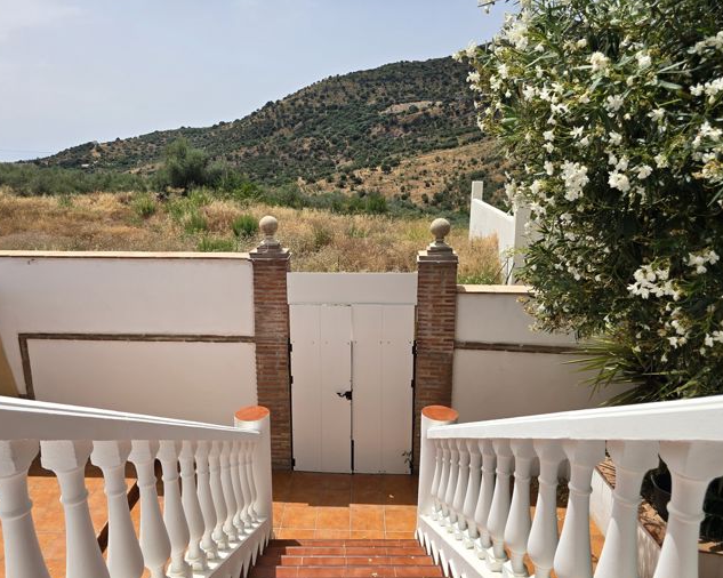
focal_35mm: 25
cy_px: 292
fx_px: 535
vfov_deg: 56.8
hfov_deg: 68.0
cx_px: 332
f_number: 1.7
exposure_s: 1/965
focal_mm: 6.3
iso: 12
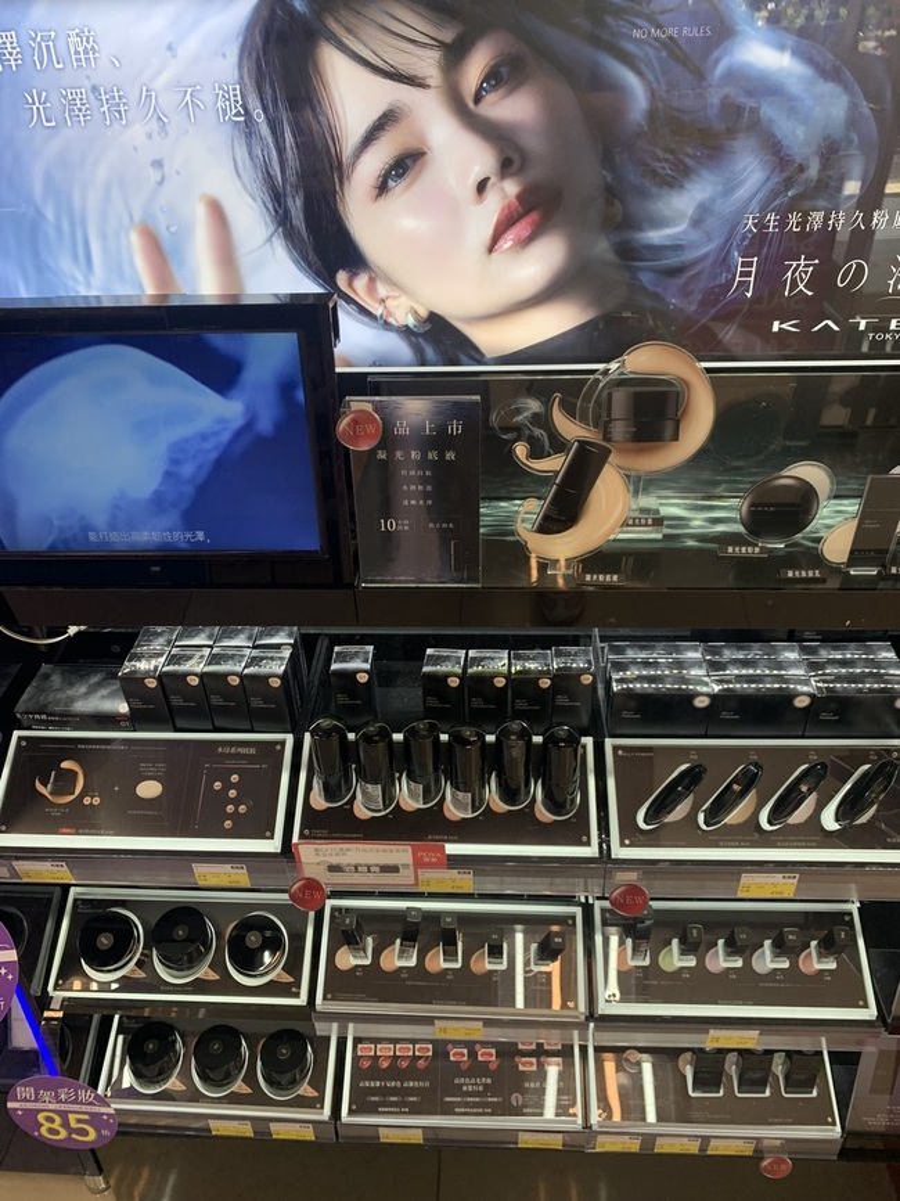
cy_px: 600
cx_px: 450
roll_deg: +2.9
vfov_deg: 67.3
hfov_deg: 53.1
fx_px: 902
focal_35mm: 26
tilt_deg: -30.3
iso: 25
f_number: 1.8
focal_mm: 4.25
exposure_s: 1/122
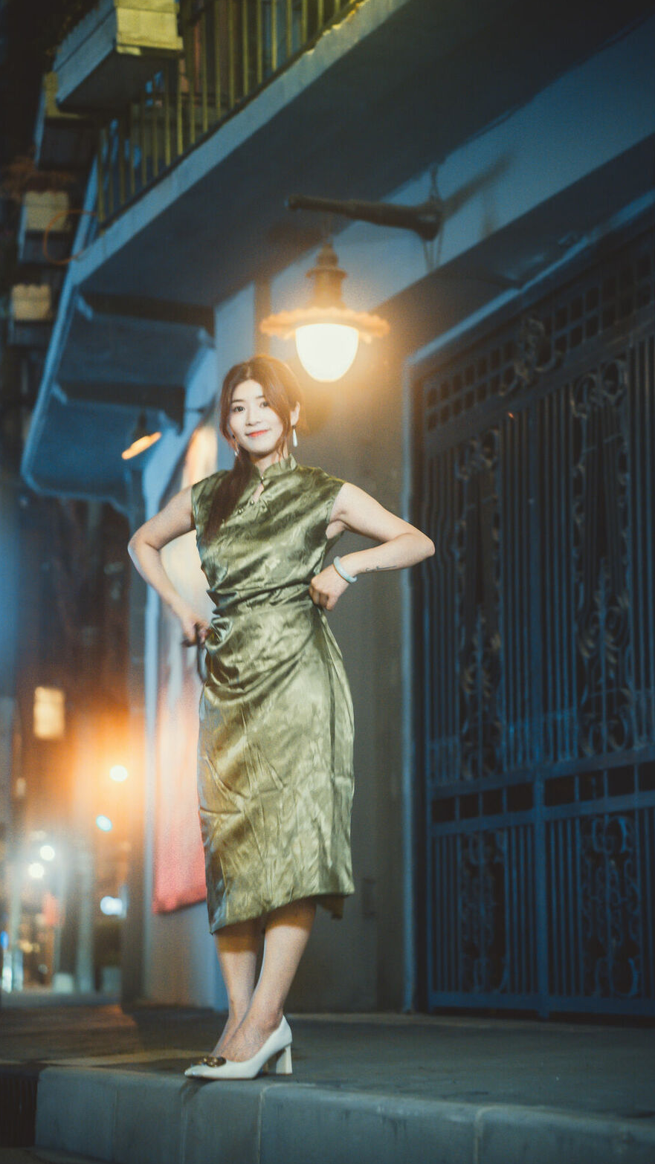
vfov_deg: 26.8
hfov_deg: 15.3
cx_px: 315
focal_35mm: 79
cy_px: 582
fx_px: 2439
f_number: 2.8
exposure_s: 1/50
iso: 3600
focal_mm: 75
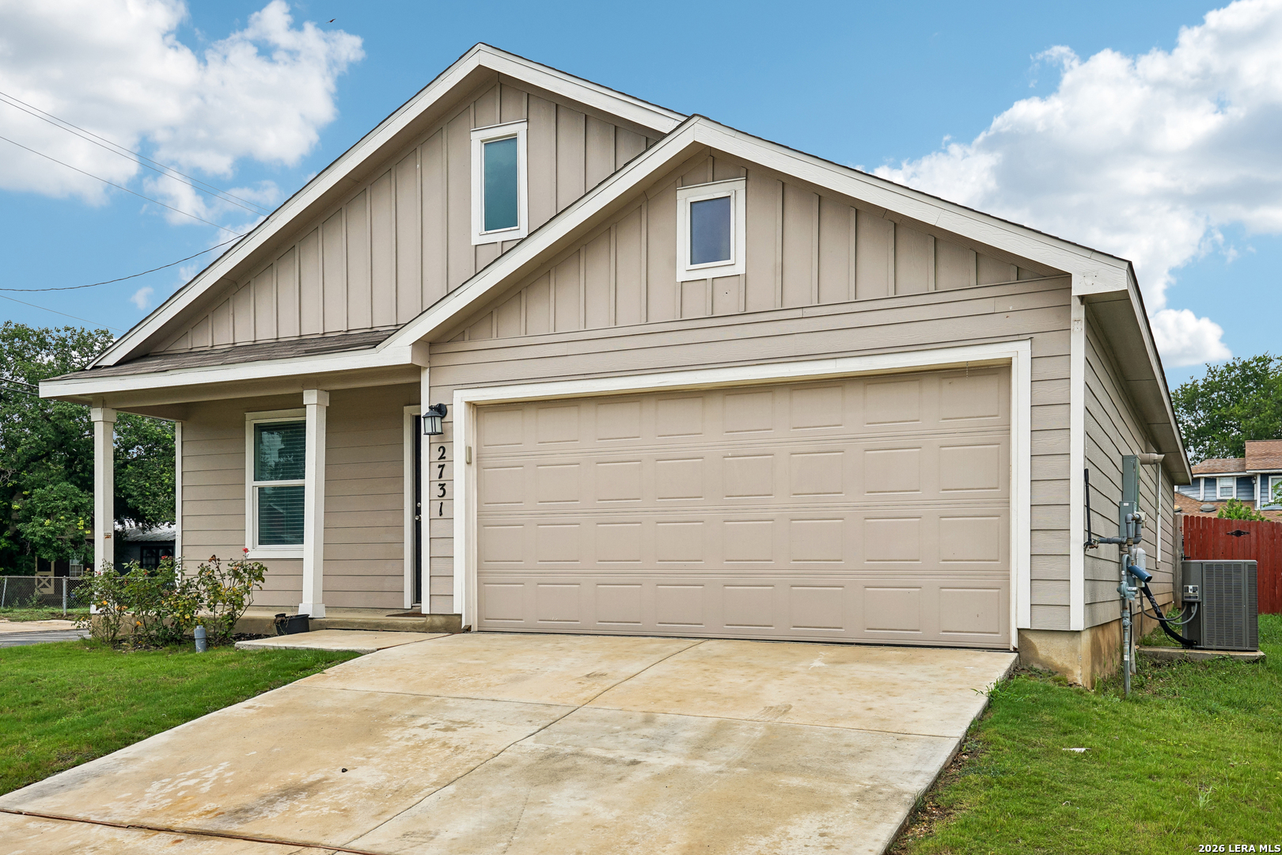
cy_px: 428
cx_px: 641
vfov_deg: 42.3
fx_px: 1104
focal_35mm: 31
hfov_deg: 60.3
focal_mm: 31
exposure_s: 1/500
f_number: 8
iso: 200
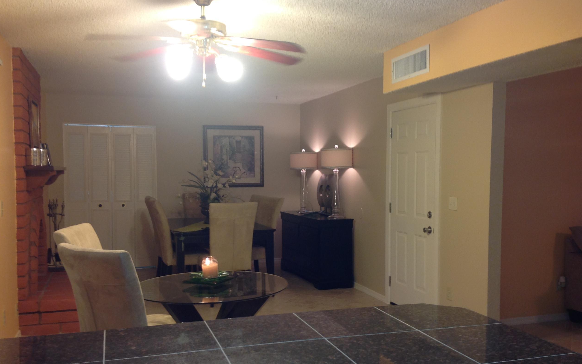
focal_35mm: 38
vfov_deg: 33.6
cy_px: 196
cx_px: 289
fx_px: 603
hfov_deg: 51.5
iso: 64
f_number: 2.4
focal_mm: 4.28
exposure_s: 1/17
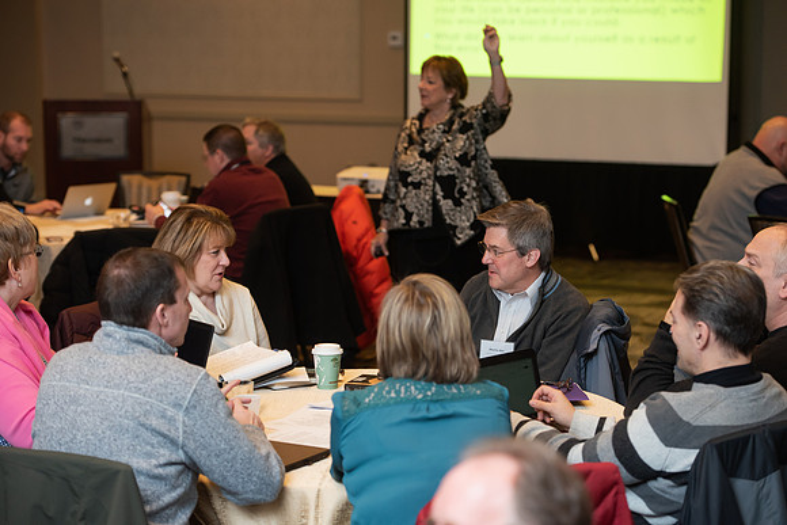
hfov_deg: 20.8
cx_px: 394
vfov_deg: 14.0
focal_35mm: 98
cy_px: 262
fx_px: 2143
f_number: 4
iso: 1000
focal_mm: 98
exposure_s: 1/160
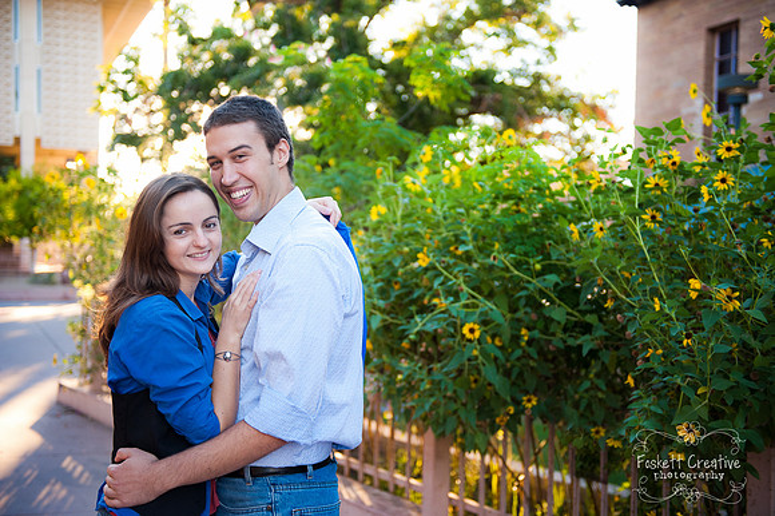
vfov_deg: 29.8
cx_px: 388
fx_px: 968
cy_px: 258
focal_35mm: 45
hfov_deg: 43.6
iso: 800
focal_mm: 45
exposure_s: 1/640
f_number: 2.8
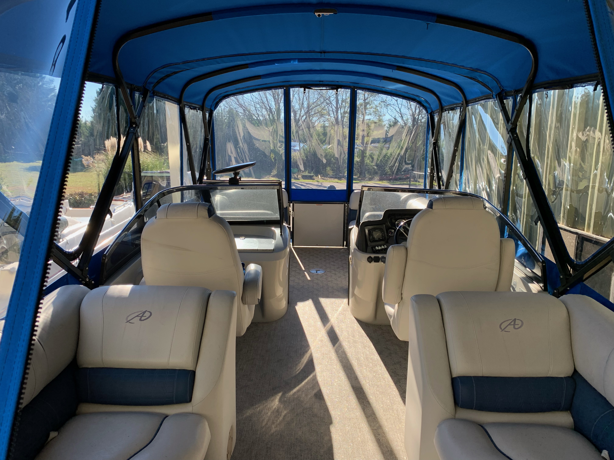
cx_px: 307
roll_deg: +0.1
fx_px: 461
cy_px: 230
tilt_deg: -9.6
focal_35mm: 26
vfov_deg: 53.1
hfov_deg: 67.3
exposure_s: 1/404
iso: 25
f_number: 1.8
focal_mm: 4.25
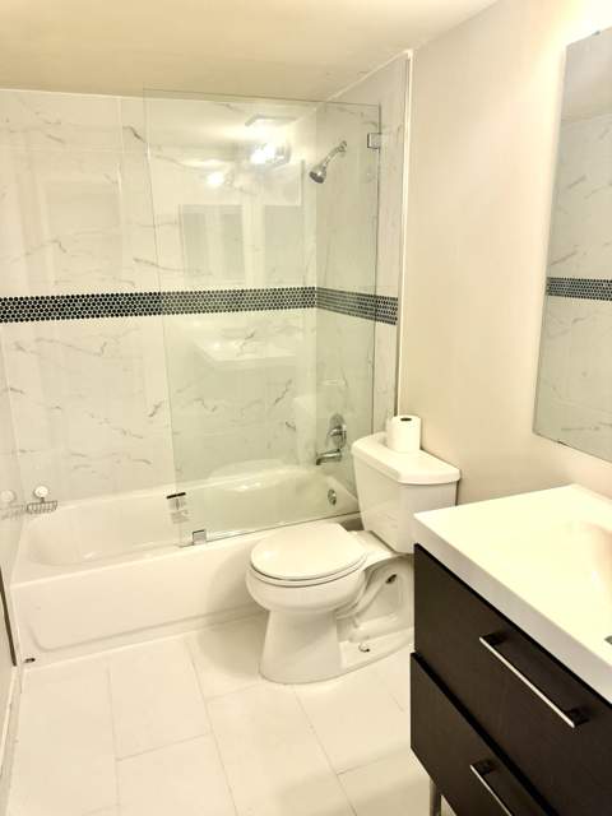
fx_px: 566
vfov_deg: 71.6
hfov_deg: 56.8
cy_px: 408
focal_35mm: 24
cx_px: 306
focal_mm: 6.76
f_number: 1.78
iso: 160
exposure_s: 1/120
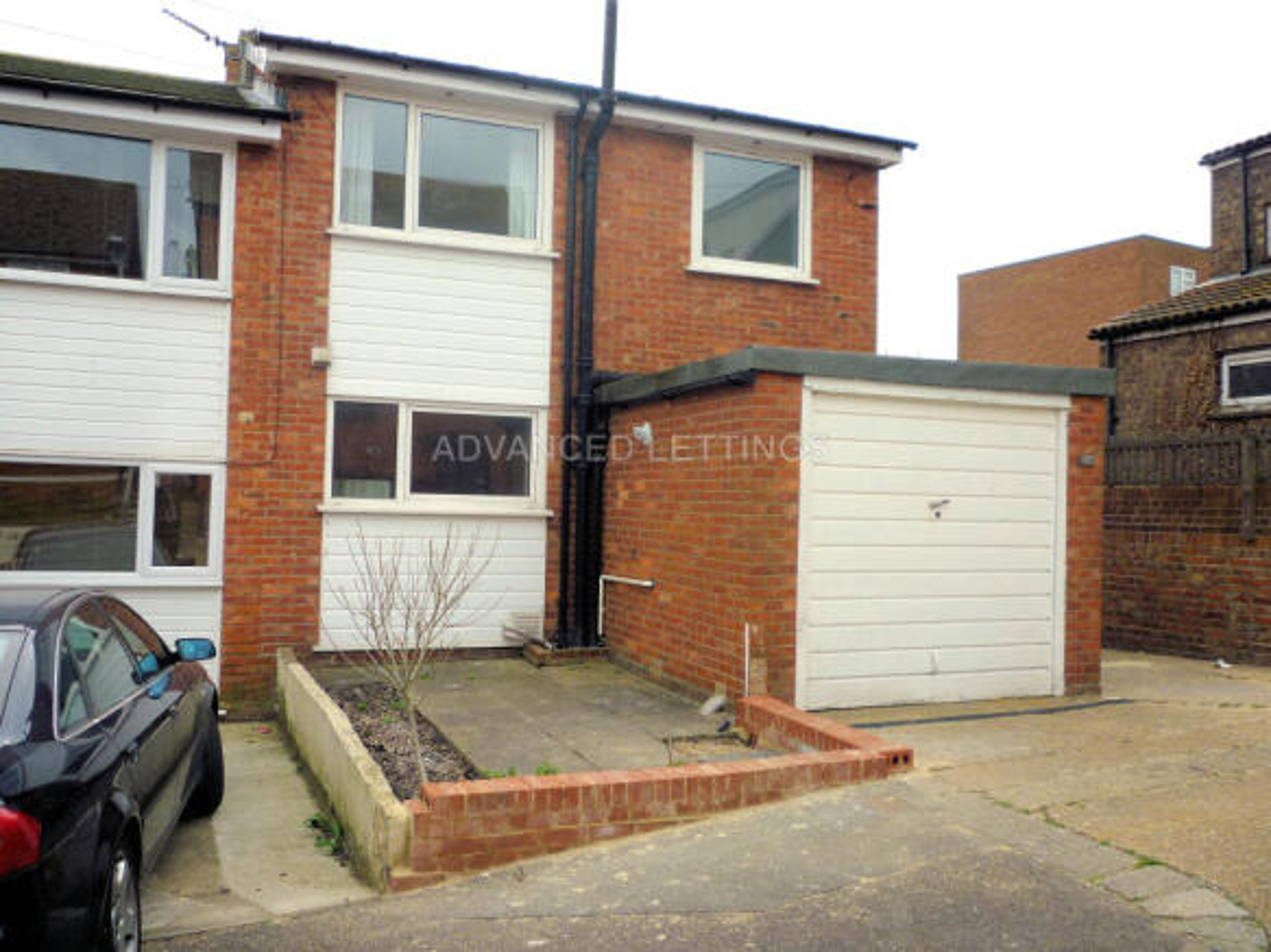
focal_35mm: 29
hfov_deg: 61.7
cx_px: 636
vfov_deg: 48.2
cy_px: 476
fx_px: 1065
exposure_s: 1/500
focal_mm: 5.2
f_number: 3.3
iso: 80
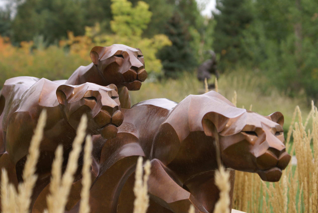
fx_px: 796
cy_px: 106
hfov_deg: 22.6
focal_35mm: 90
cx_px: 159
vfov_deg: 15.2
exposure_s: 1/125
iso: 100
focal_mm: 60
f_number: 6.3
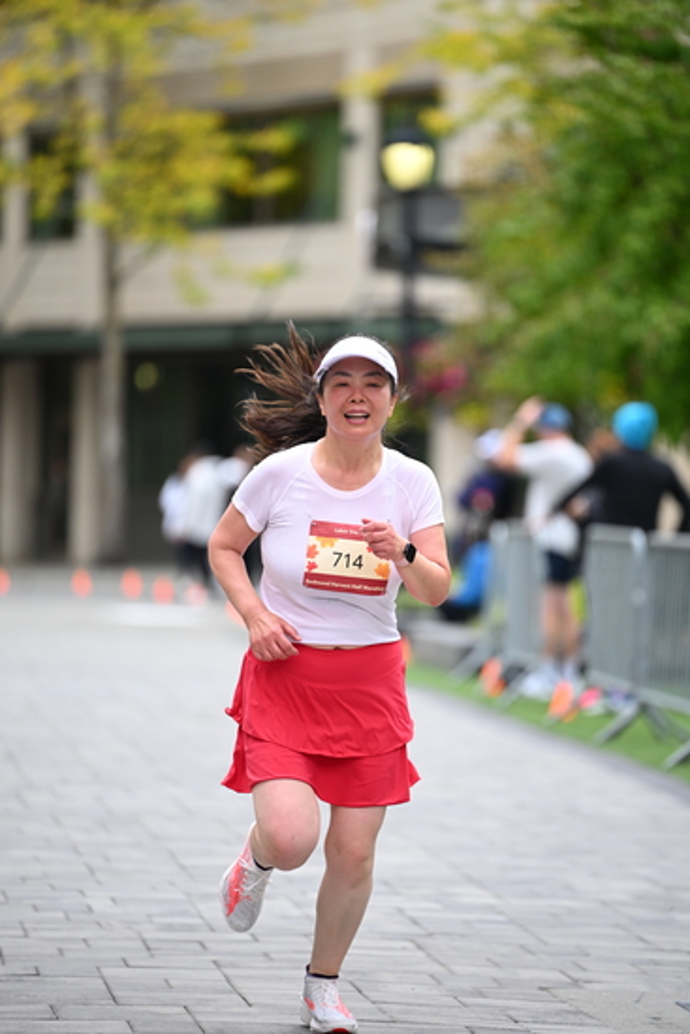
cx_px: 345
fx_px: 5746
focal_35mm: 200
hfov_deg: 6.9
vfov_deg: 10.3
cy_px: 517
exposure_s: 1/2000
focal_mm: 200
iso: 640
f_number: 2.8
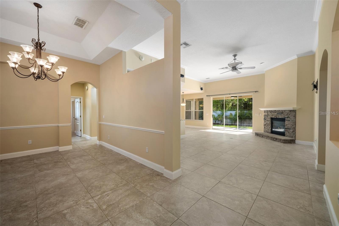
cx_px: 170
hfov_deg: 104.3
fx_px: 132
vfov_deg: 81.2
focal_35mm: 14
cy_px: 113
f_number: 8
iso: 100
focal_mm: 14
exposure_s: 1/1.67
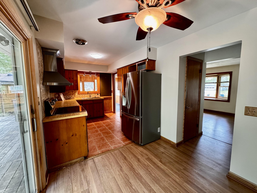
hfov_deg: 102.1
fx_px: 104
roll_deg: +0.5
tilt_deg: -5.5
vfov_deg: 85.7
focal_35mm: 14
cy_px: 96
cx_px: 128
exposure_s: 1/60
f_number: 2.2
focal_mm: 2.22
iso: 320
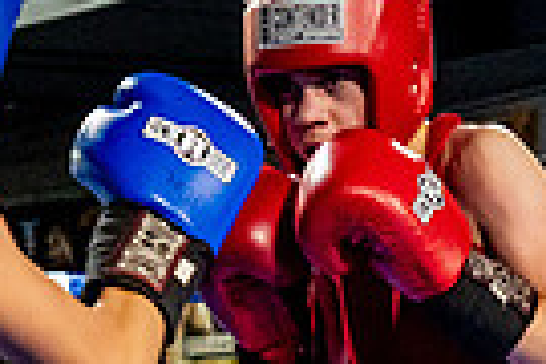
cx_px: 344
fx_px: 3382
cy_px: 508
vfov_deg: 6.1
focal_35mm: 223
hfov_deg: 9.2
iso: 5000
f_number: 2.8
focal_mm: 35
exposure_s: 1/800
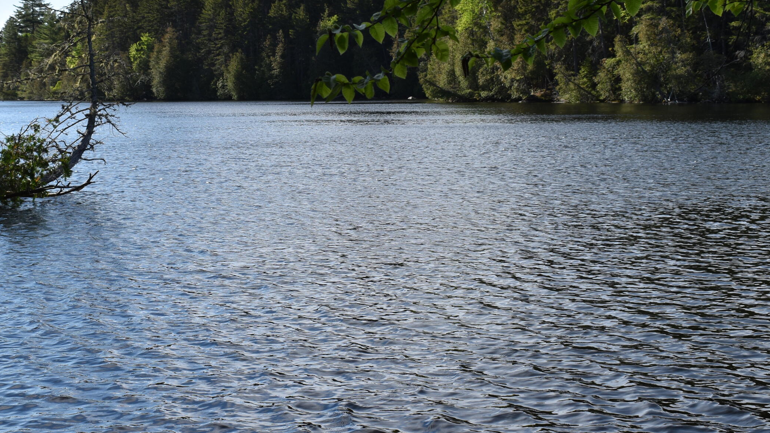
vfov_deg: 18.3
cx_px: 298
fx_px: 1342
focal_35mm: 66
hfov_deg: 31.9
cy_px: 199
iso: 100
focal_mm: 29
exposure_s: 1/250
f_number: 8
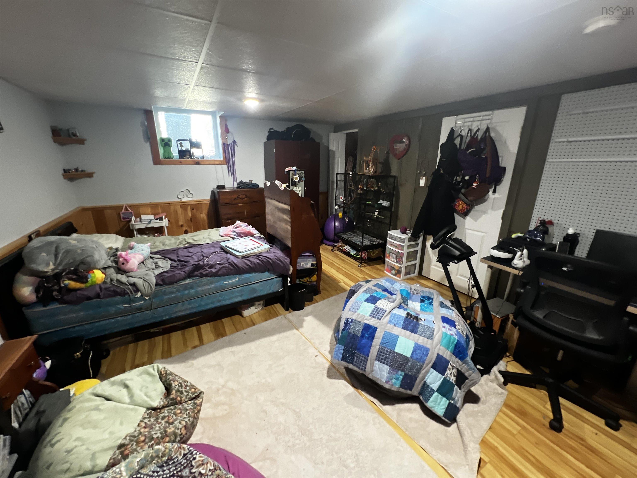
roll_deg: -0.7
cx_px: 318
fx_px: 239
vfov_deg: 89.9
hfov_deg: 106.2
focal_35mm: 13
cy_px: 239
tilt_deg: -18.0
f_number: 1.8
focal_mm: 1.57
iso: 800
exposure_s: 1/60
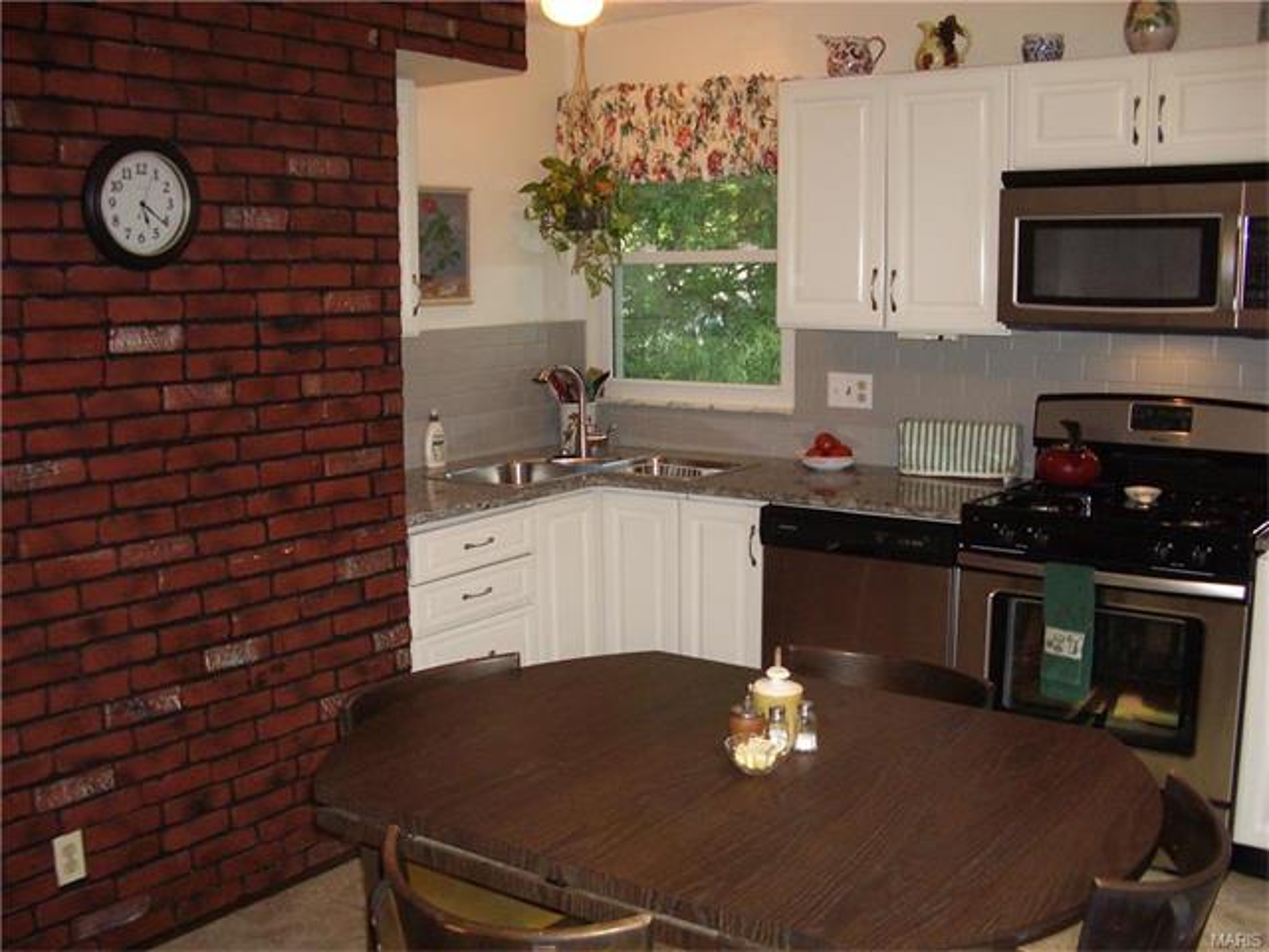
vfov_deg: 40.7
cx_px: 634
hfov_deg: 52.6
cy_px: 476
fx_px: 1283
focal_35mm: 35
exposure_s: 1/60
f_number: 2.6
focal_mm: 5.8
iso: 200
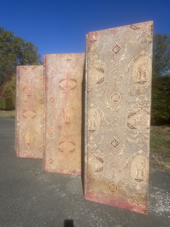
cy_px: 114
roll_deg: -2.3
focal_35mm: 26
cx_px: 85
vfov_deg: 67.3
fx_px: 170
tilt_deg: -2.5
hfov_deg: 53.1
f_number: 1.5
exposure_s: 1/6579
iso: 50
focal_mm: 5.7
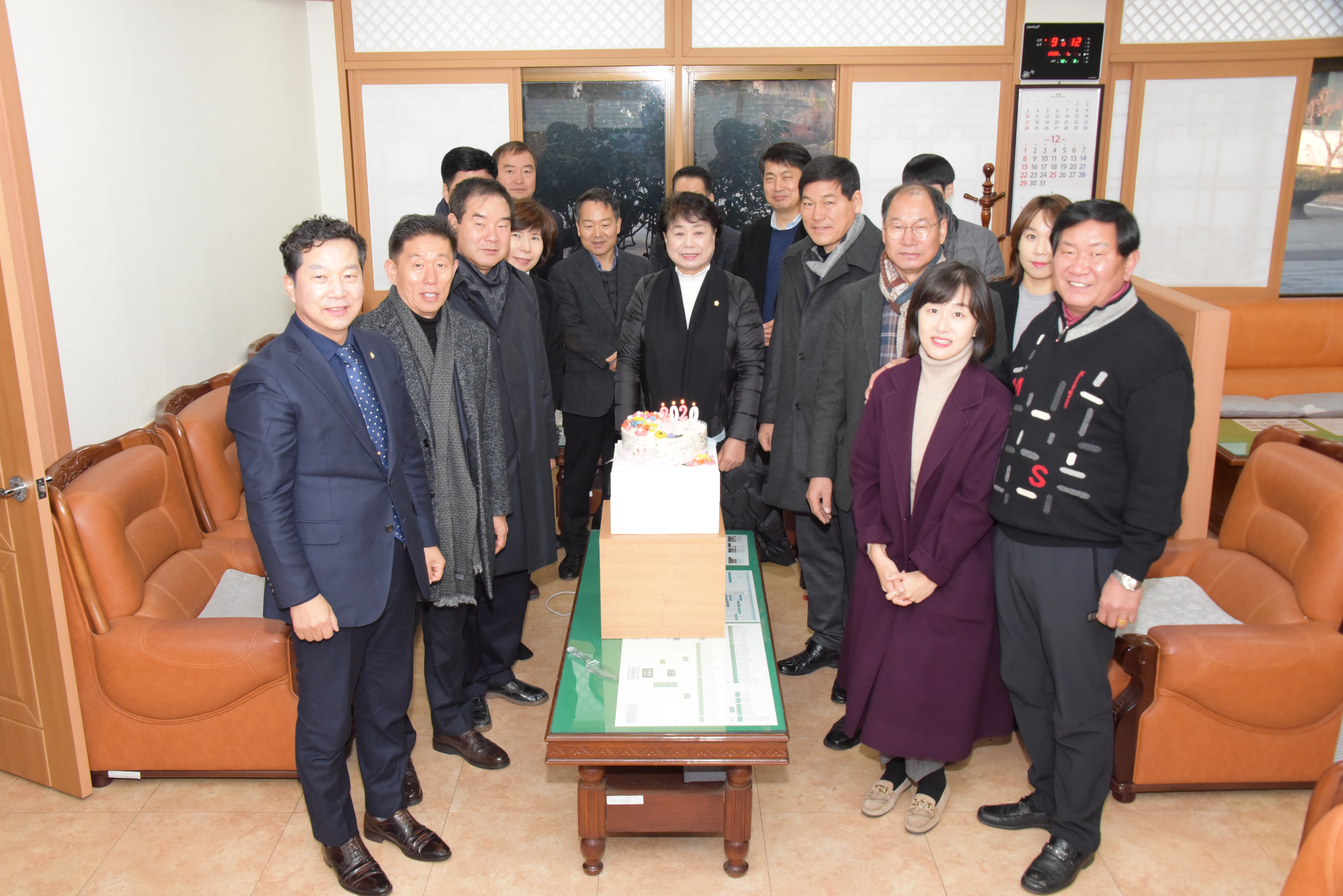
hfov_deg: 55.8
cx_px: 672
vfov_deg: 38.9
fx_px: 1269
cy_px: 448
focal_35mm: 34
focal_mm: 34
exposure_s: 1/200
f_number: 10
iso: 4500
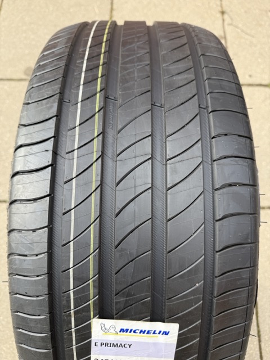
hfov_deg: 56.8
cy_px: 180
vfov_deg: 71.6
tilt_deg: -69.8
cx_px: 135
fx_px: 250
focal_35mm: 24
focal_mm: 6.76
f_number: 1.78
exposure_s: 1/317
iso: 100
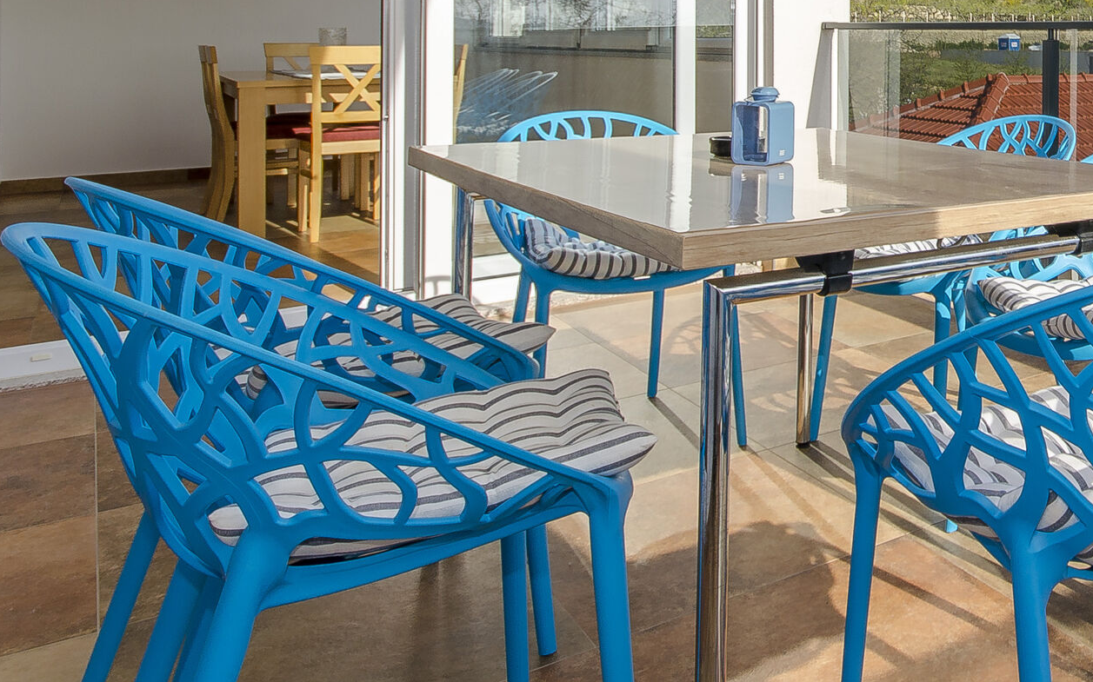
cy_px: 15
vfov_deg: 34.2
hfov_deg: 48.2
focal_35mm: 34
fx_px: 1013
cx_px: 1061
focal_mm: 10
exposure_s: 1/200
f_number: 8
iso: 100
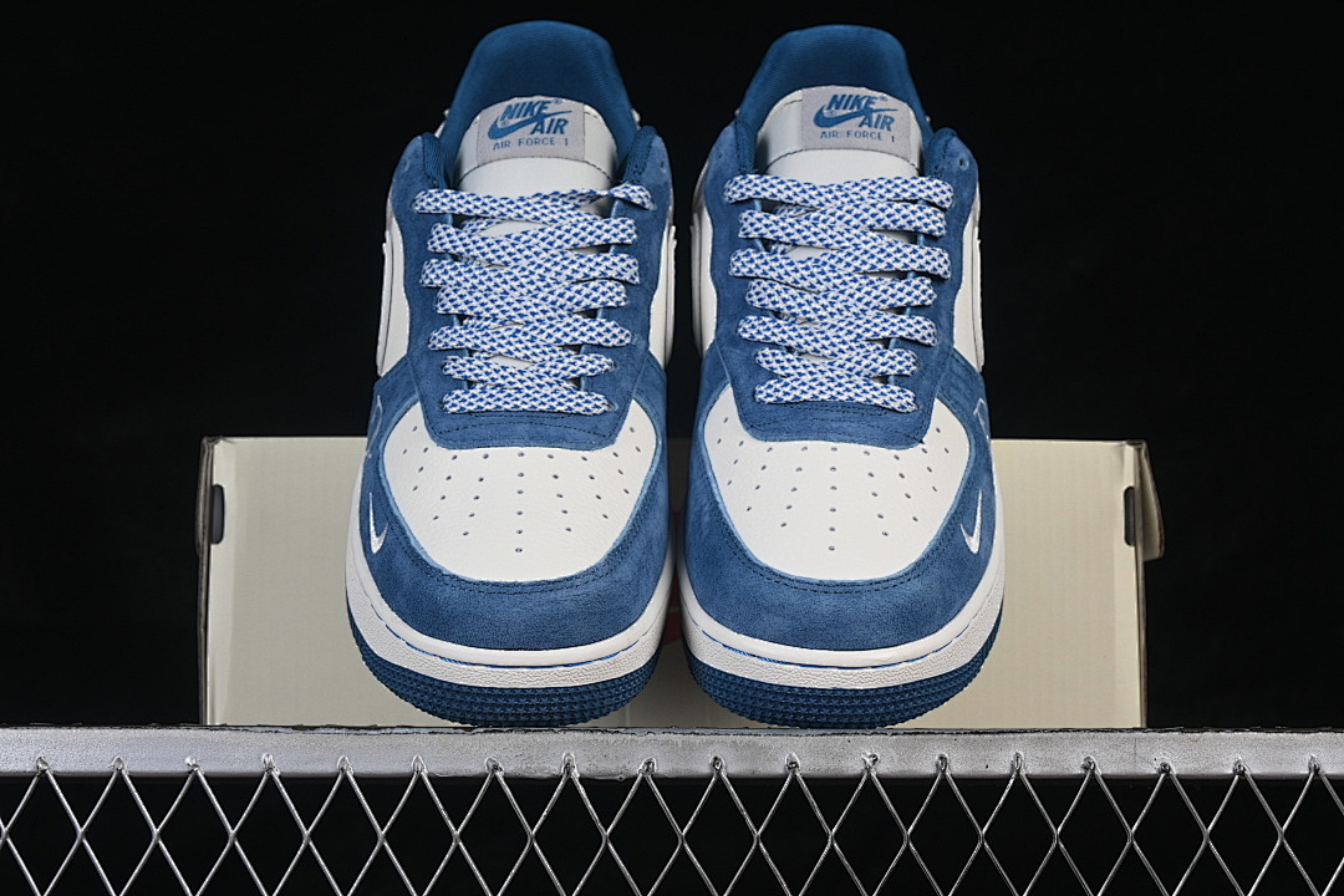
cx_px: 672
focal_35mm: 75
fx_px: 2800
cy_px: 448
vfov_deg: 18.2
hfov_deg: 27.0
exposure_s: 1/80
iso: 160
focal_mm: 50
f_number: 8
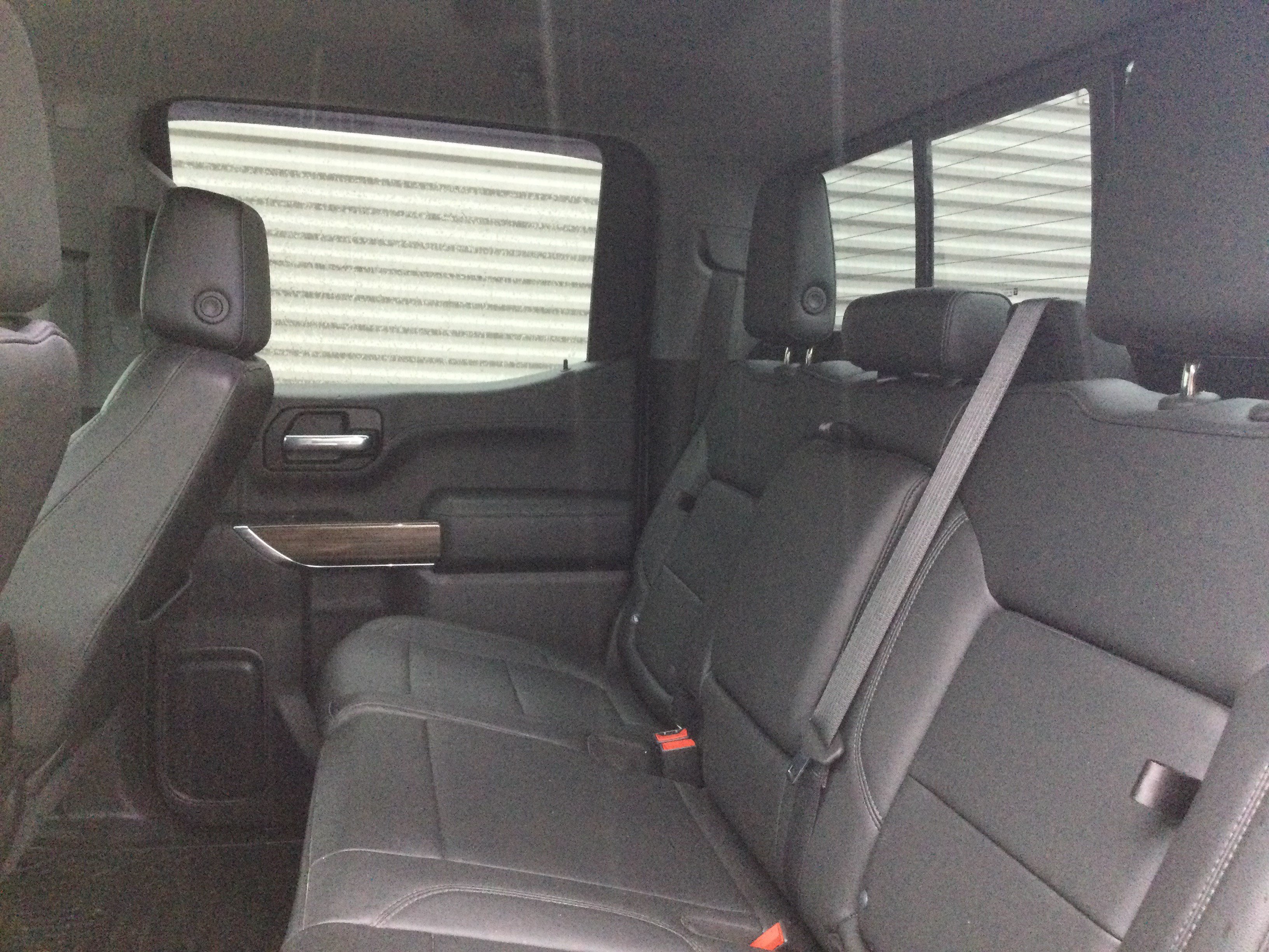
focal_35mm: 31
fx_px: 1136
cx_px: 634
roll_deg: -2.7
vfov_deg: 45.4
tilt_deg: -8.4
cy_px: 476
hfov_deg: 58.4
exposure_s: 1/20
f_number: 2.4
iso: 200
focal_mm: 3.3
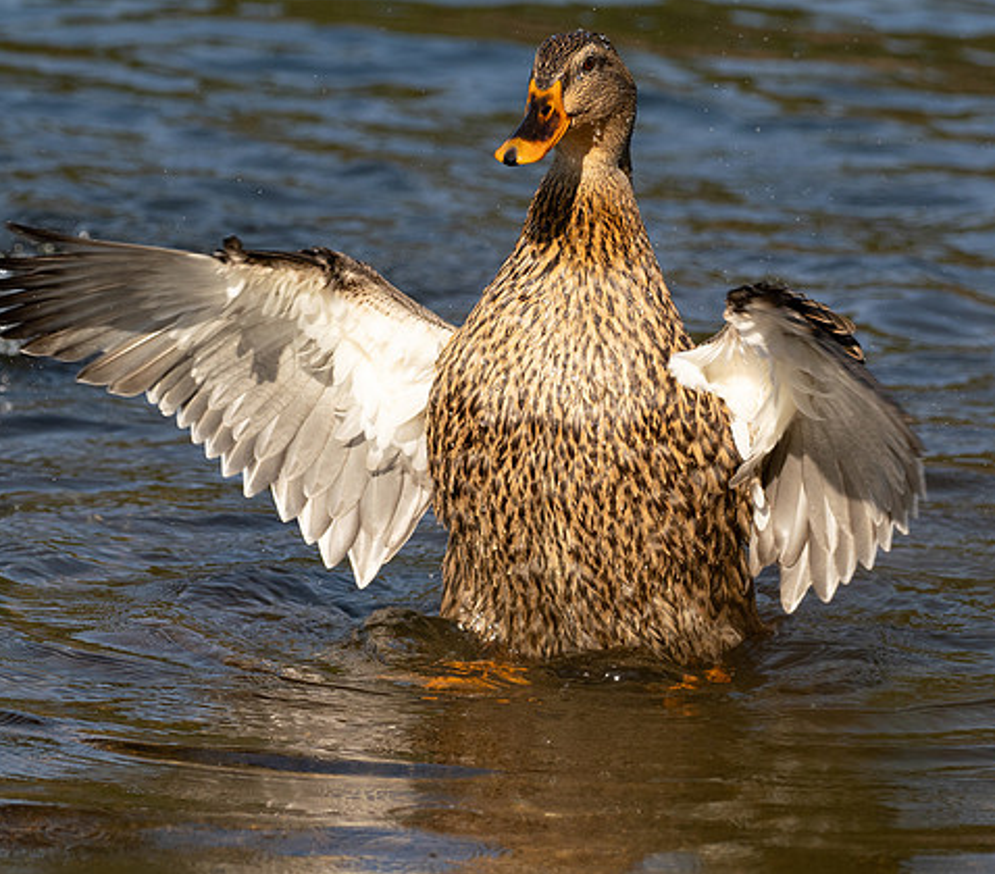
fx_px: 24213
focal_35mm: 791
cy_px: 362
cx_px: 587
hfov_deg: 2.4
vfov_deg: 2.1
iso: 250
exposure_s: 1/1600
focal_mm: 300
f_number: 4
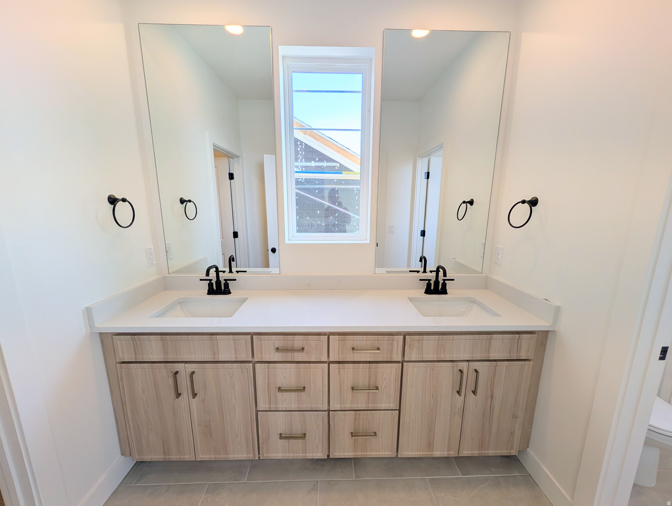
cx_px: 336
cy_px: 253
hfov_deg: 110.5
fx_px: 233
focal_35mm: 12
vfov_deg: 94.6
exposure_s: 1/454
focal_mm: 2.02
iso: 50
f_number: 1.7
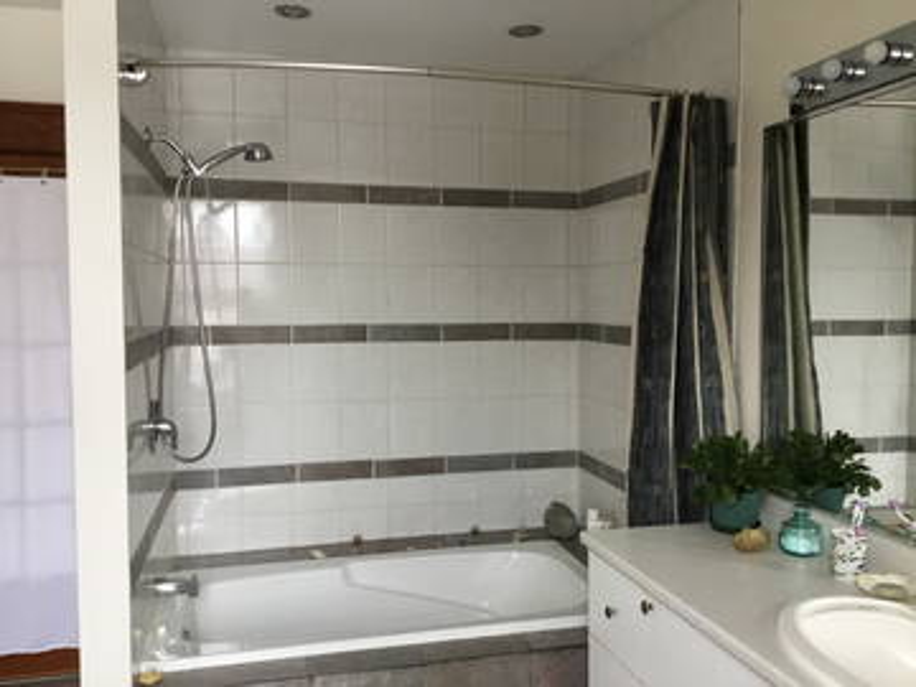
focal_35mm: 31
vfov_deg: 45.4
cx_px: 458
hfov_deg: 58.4
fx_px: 820
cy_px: 344
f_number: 2.4
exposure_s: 1/30
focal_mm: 3.3
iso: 40
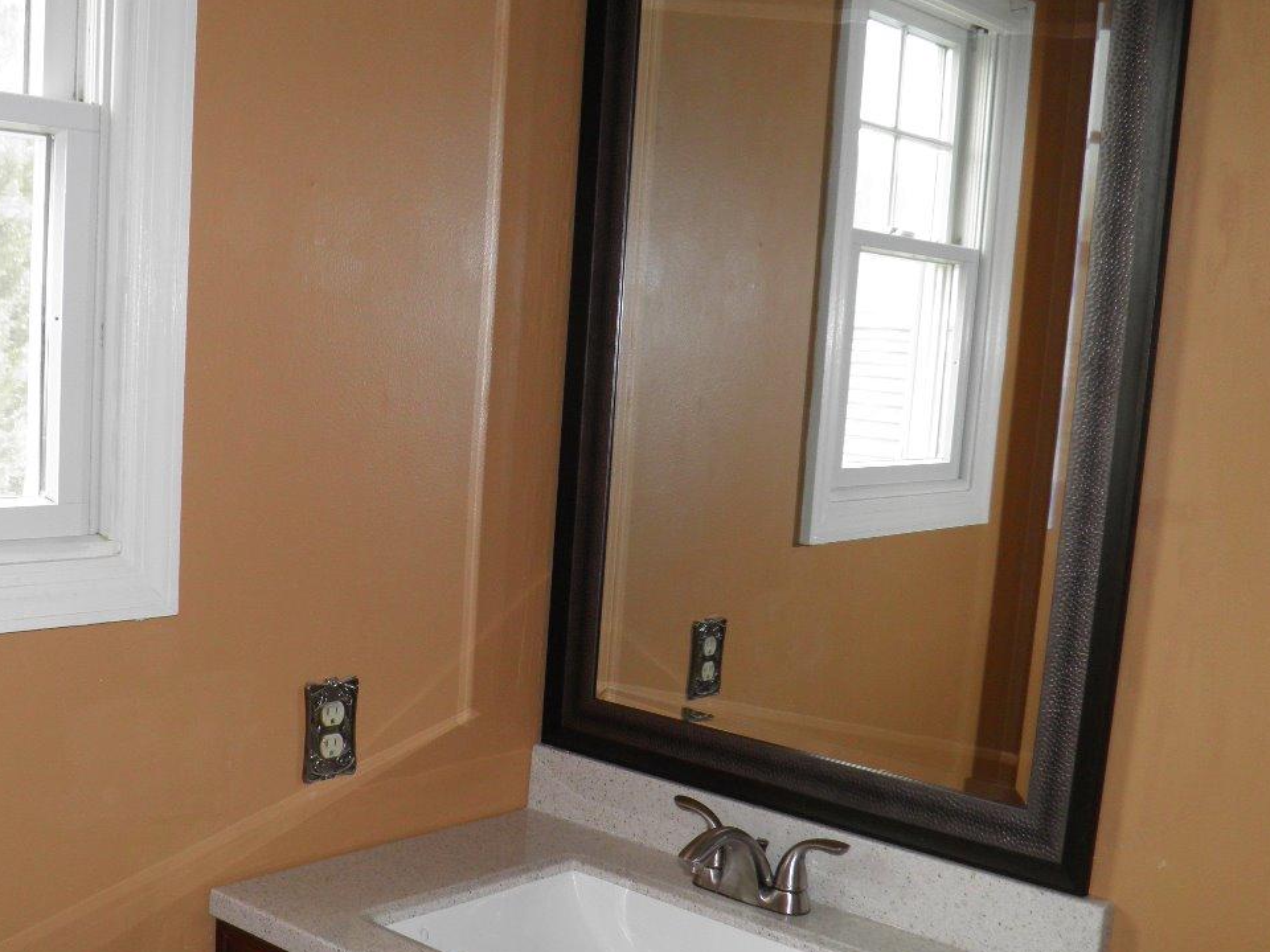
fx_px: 1541
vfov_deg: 34.2
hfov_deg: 44.2
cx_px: 437
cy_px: 584
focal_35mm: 42
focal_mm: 4.9
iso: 100
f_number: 2.8
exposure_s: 1/30
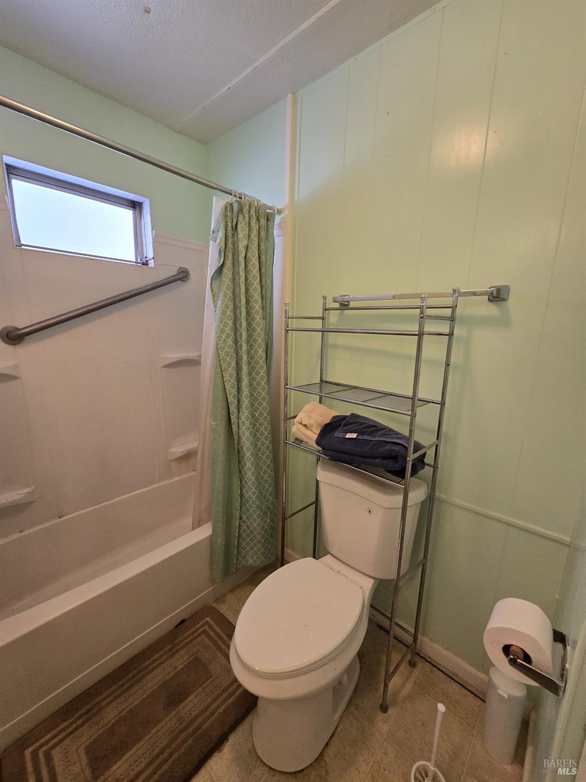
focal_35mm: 13
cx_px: 293
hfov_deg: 89.9
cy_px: 391
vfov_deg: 106.2
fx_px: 293
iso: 250
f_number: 2.2
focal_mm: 2.2
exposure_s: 1/60
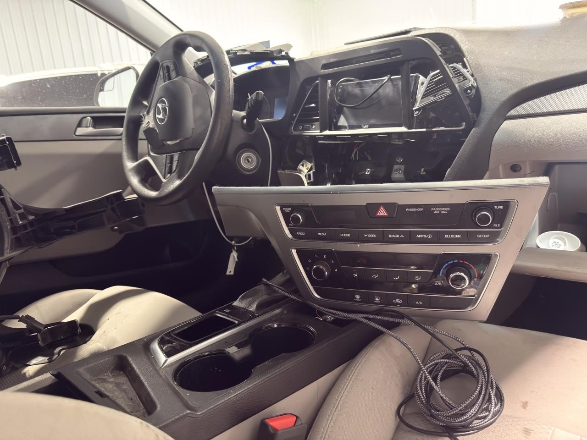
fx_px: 407
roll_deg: +5.7
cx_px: 294
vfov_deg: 56.8
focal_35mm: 24
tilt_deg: -13.6
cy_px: 220
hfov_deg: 71.6
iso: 800
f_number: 1.78
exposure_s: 1/29
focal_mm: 6.76
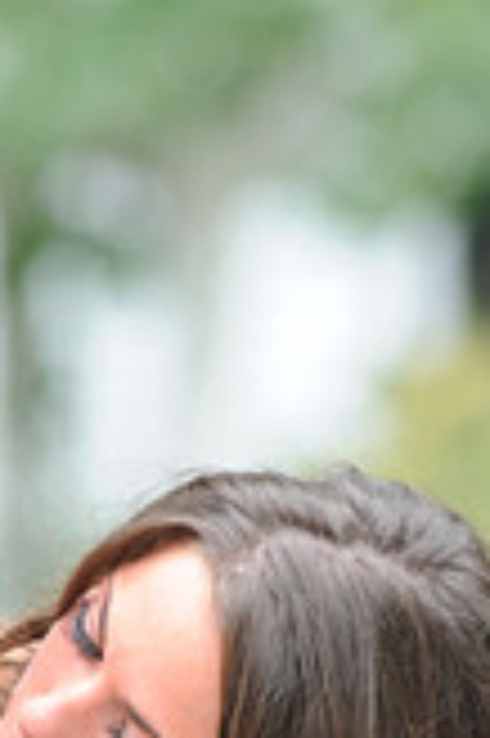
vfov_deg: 2.9
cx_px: -90
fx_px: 14464
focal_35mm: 707
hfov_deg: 1.9
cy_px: 1080
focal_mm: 200
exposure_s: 1/125
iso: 500
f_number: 5.6
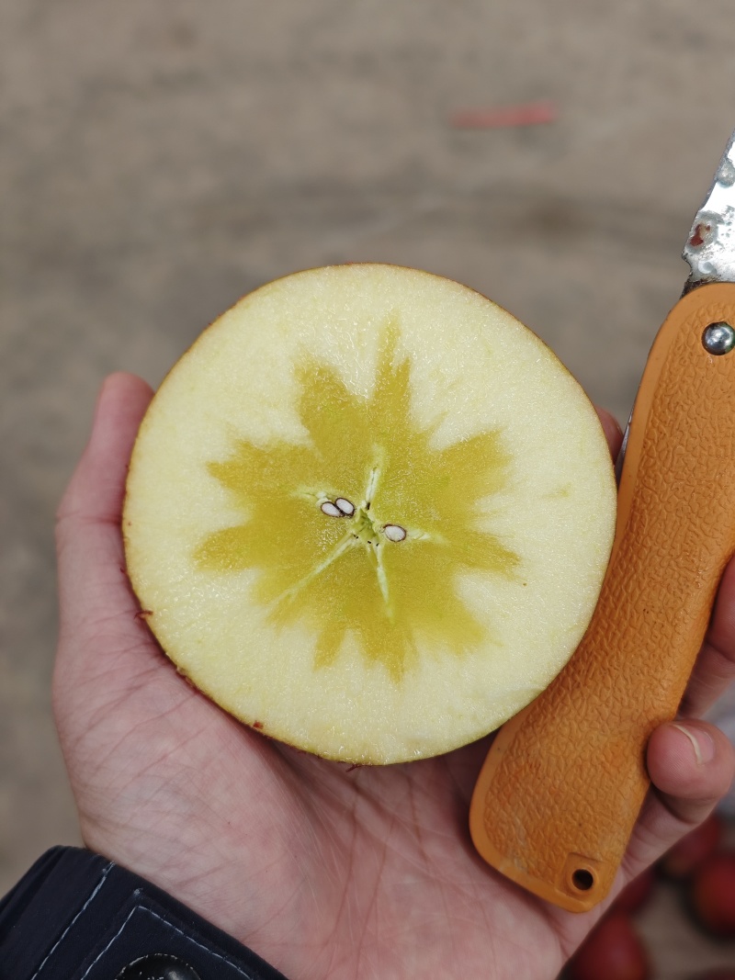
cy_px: 490
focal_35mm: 46
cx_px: 368
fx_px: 1303
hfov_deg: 31.5
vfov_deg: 41.2
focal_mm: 6.55
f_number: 1.6
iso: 100
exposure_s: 1/100
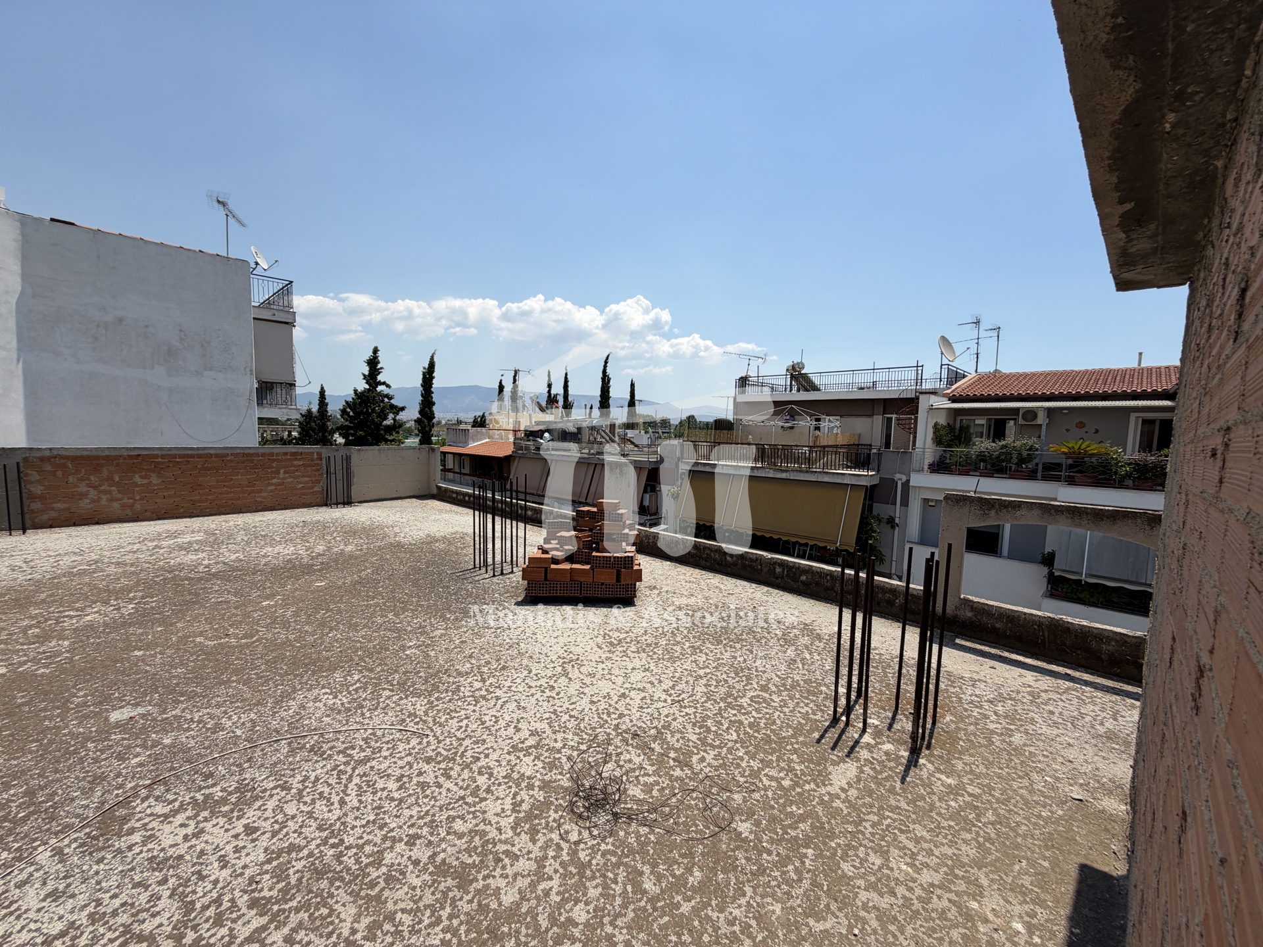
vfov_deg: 85.7
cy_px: 474
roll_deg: -0.9
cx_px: 632
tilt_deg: -5.8
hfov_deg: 102.1
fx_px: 511
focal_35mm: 14
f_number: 2.2
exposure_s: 1/1339
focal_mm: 2.22
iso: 20
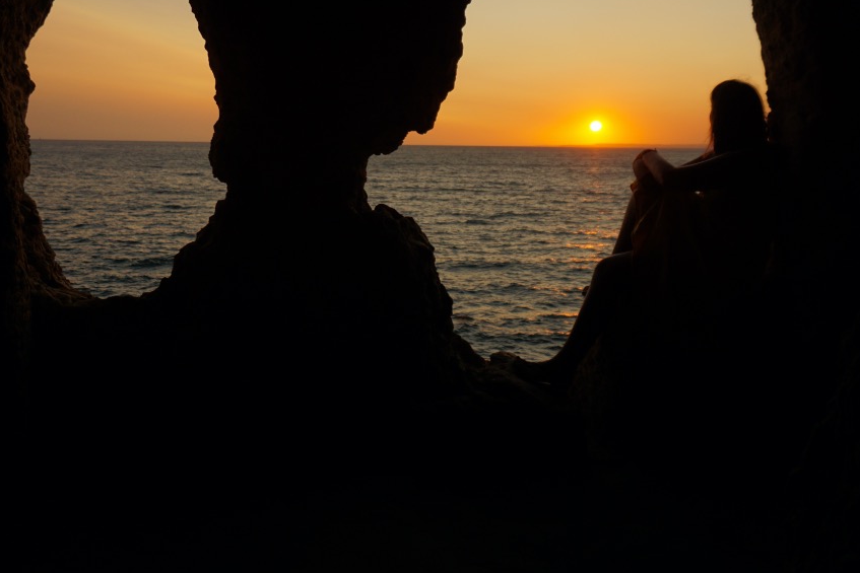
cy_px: 169
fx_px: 812
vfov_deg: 38.2
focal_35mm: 34
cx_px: 412
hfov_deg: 55.8
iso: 160
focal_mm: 16
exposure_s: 1/1250
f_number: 3.5
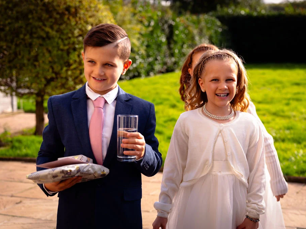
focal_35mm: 64
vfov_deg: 22.9
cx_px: 164
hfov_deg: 30.3
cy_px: 106
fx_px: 566
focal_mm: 49
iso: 100
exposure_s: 1/200
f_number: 3.2
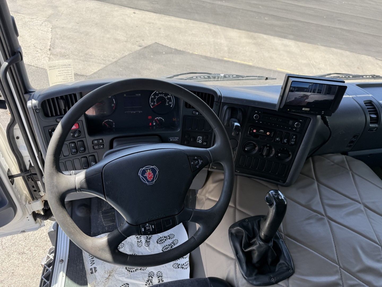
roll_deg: -11.1
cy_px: 144
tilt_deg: -39.0
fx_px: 265
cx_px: 191
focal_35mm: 24
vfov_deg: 56.8
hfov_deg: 71.6
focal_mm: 6.76
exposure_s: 1/772
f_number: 1.78
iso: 80
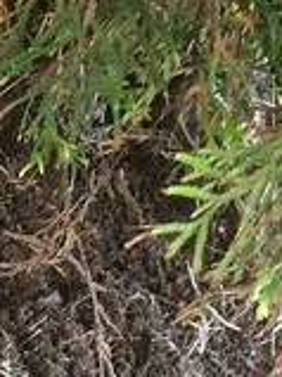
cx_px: -117
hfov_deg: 11.2
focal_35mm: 128
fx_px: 1392
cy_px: 299
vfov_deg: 15.3
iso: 125
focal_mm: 4.15
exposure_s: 1/30
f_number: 2.2
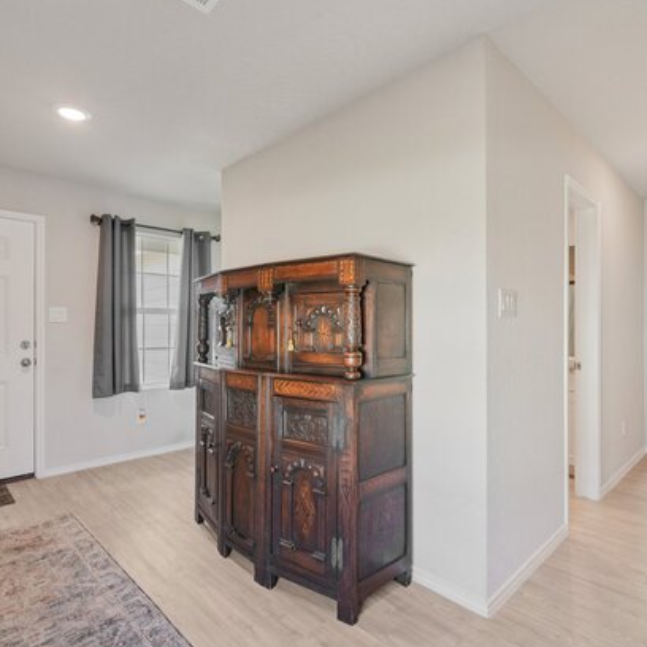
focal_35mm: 20
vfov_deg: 74.8
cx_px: 328
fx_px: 423
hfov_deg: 74.8
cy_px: 323
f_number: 8
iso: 800
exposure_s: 1/25
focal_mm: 15
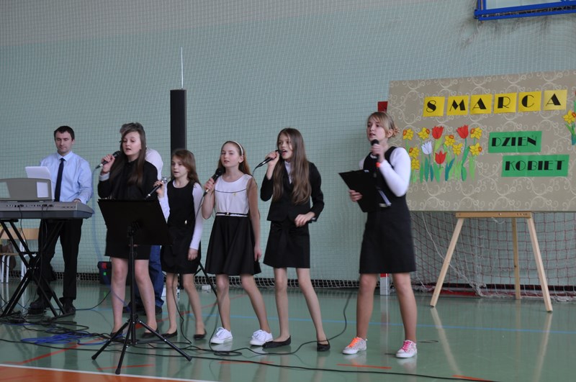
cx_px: 288
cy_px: 191
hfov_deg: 33.4
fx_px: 959
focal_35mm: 60
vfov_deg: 22.6
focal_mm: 40
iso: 250
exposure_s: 1/30
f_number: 5.6
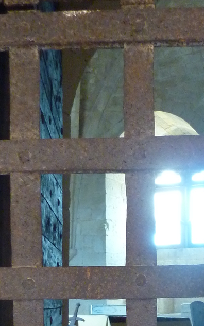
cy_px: 319
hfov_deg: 19.2
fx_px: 596
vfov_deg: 28.8
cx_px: 168
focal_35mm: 67
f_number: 3.3
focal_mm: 4.1
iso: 400
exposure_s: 1/8
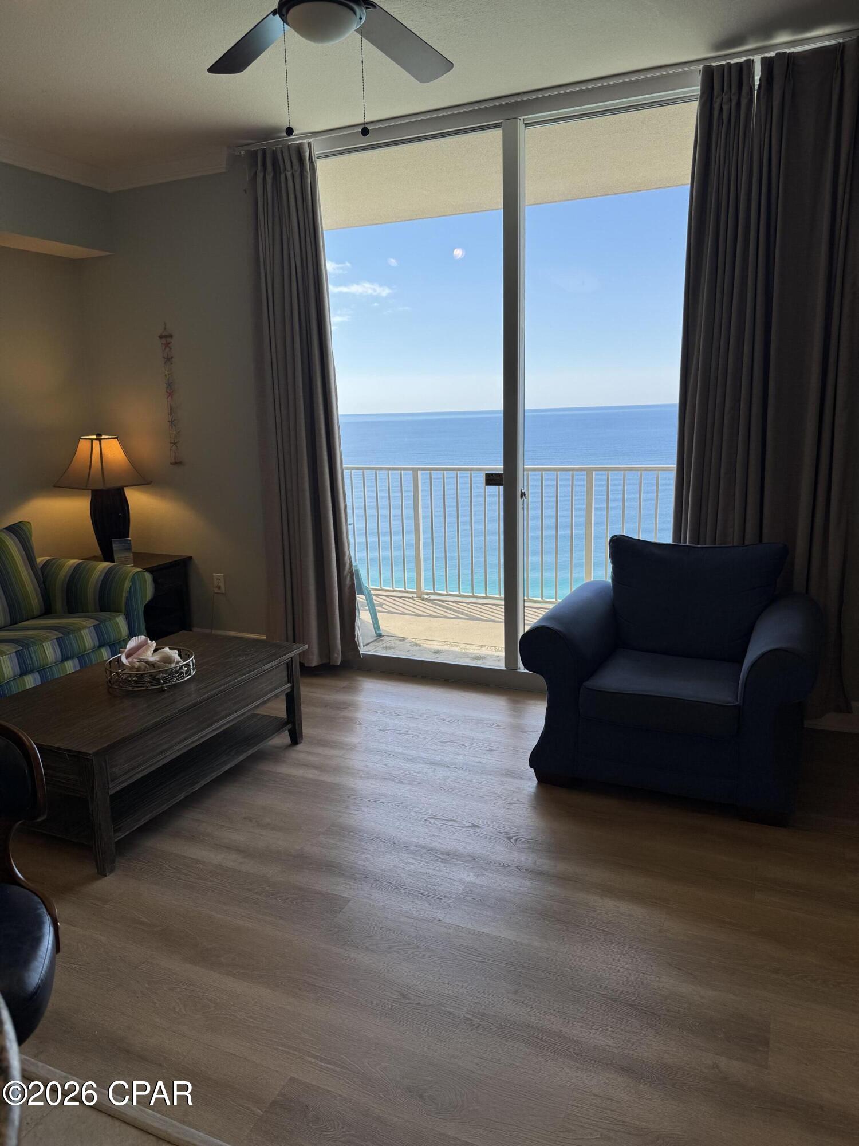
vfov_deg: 71.6
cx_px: 430
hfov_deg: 56.8
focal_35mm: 24
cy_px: 573
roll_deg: +2.2
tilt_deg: -13.5
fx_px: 794
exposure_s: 1/802
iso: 80
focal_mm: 6.76
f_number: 1.78
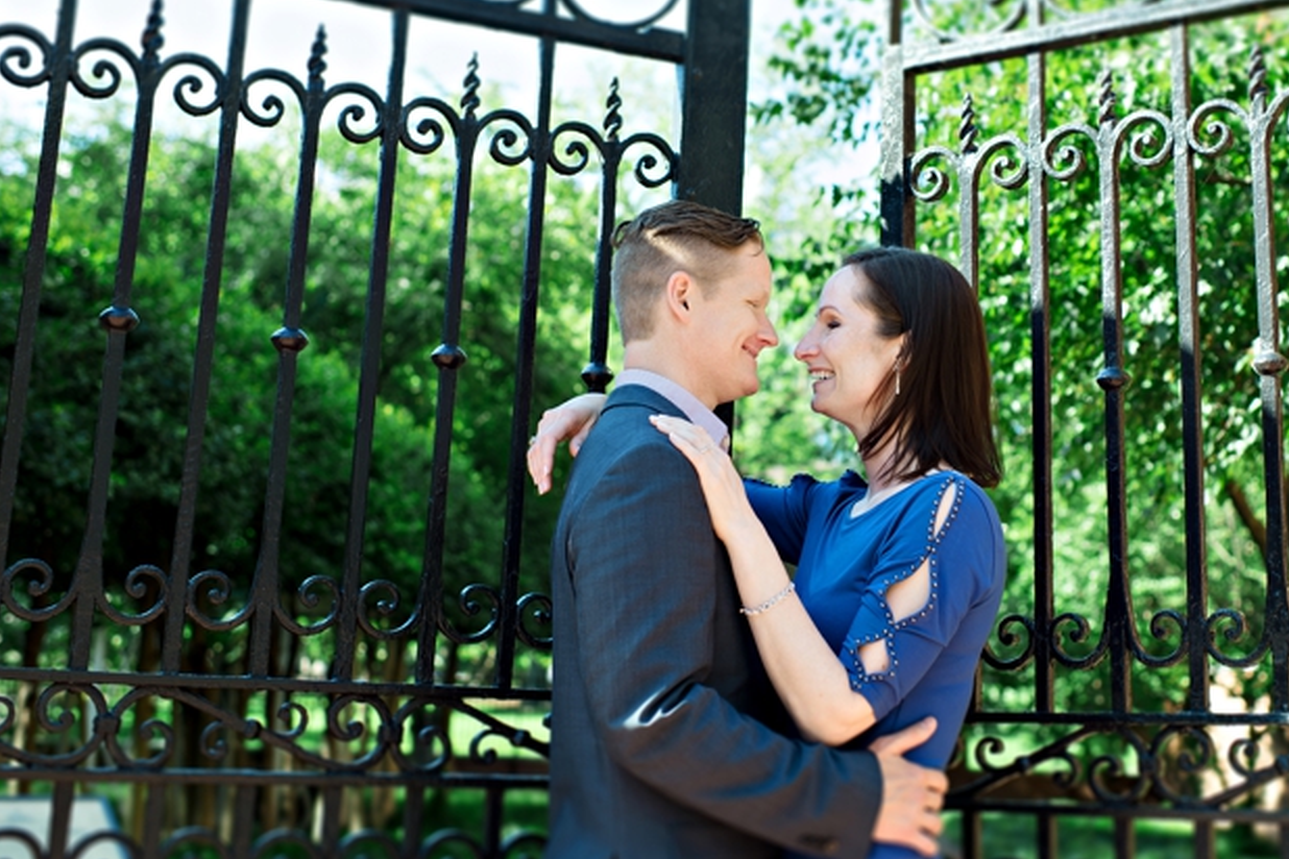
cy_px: 293
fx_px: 1826
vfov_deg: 26.3
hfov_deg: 38.6
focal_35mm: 51
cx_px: 816
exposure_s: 1/320
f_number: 2.8
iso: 100
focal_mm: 35
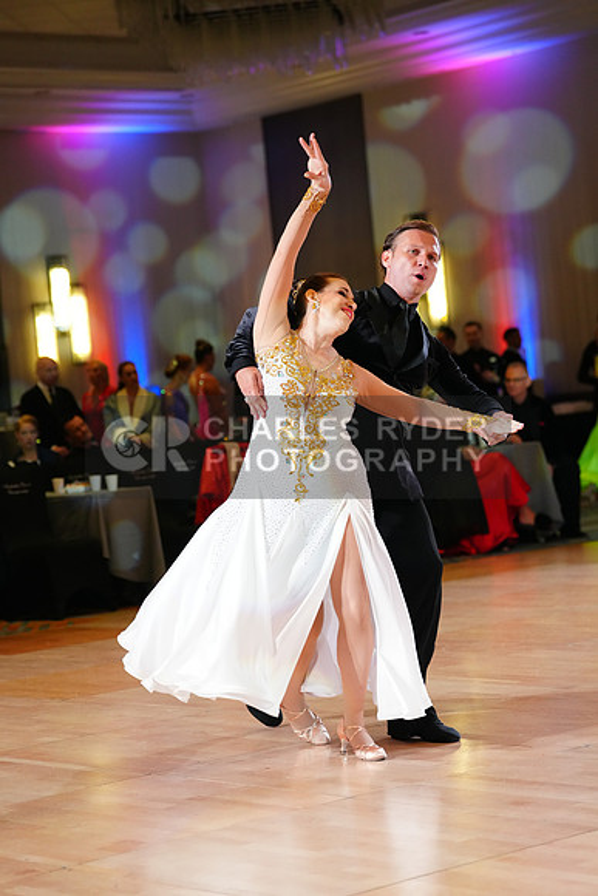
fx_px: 2241
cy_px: 448
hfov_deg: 15.2
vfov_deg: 22.6
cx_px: 299
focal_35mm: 90
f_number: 3.2
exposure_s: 1/500
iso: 3200
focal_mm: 90
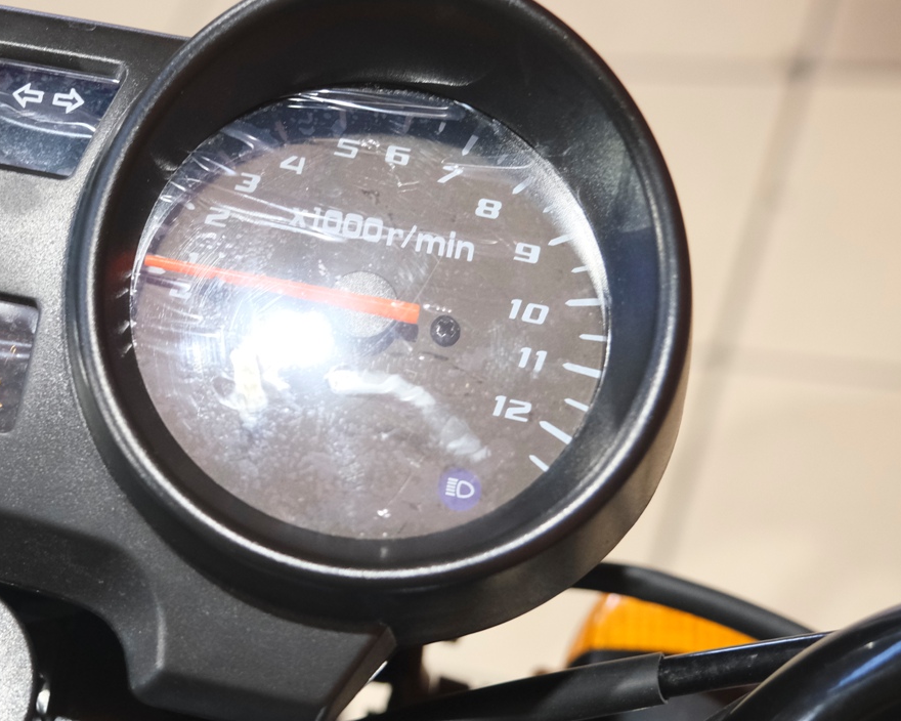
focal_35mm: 70
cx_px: 171
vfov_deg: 21.8
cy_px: 301
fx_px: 1867
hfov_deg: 26.6
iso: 1600
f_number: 4
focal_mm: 27.5
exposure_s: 1/100
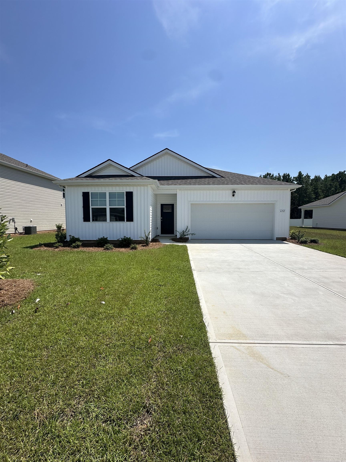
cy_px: 231
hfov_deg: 85.7
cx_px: 173
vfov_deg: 102.1
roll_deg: +0.6
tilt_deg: -4.3
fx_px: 187
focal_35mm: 14
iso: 50
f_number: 2.2
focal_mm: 2.22
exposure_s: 1/2959
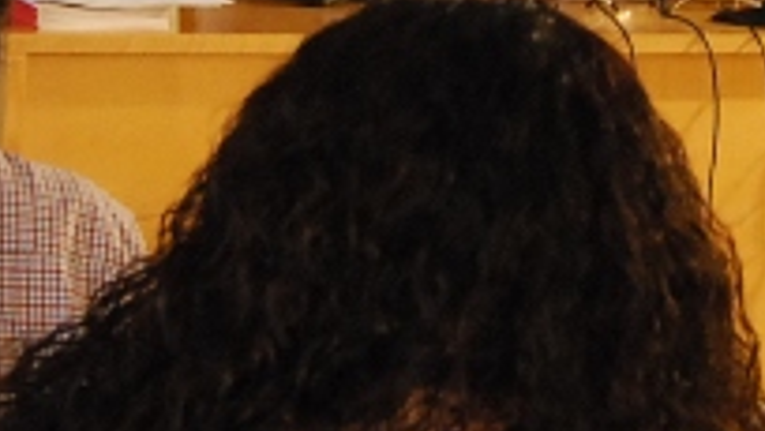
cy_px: -199
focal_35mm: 142
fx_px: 2883
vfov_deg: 8.4
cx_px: 420
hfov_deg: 15.1
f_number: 3.8
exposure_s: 1/30
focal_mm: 23
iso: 1600
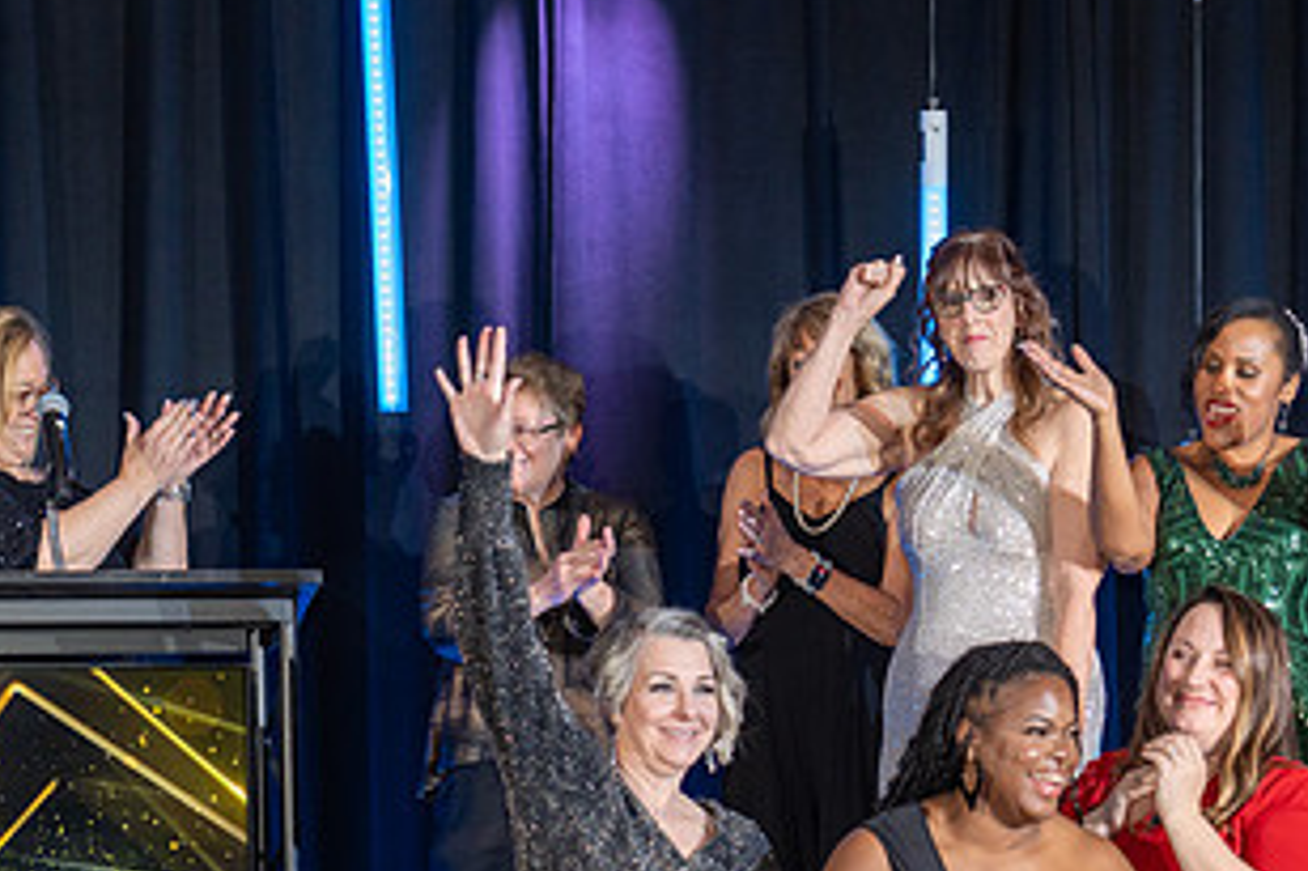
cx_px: 845
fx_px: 4176
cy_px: 754
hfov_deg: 17.8
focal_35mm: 115
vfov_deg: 11.8
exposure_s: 1/200
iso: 1600
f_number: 4
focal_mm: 61
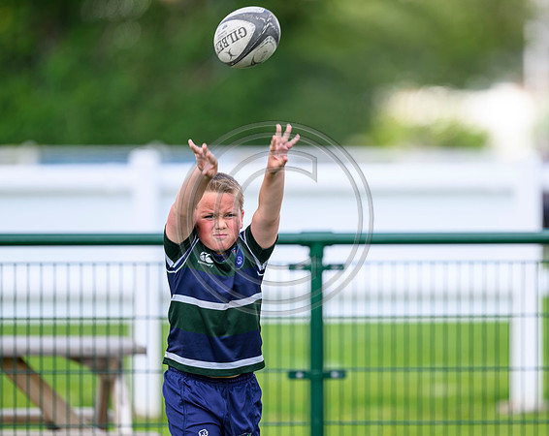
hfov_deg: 4.3
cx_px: 293
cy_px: 218
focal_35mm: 456
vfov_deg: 3.4
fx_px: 7386
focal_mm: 400
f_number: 3.2
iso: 160
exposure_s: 1/640
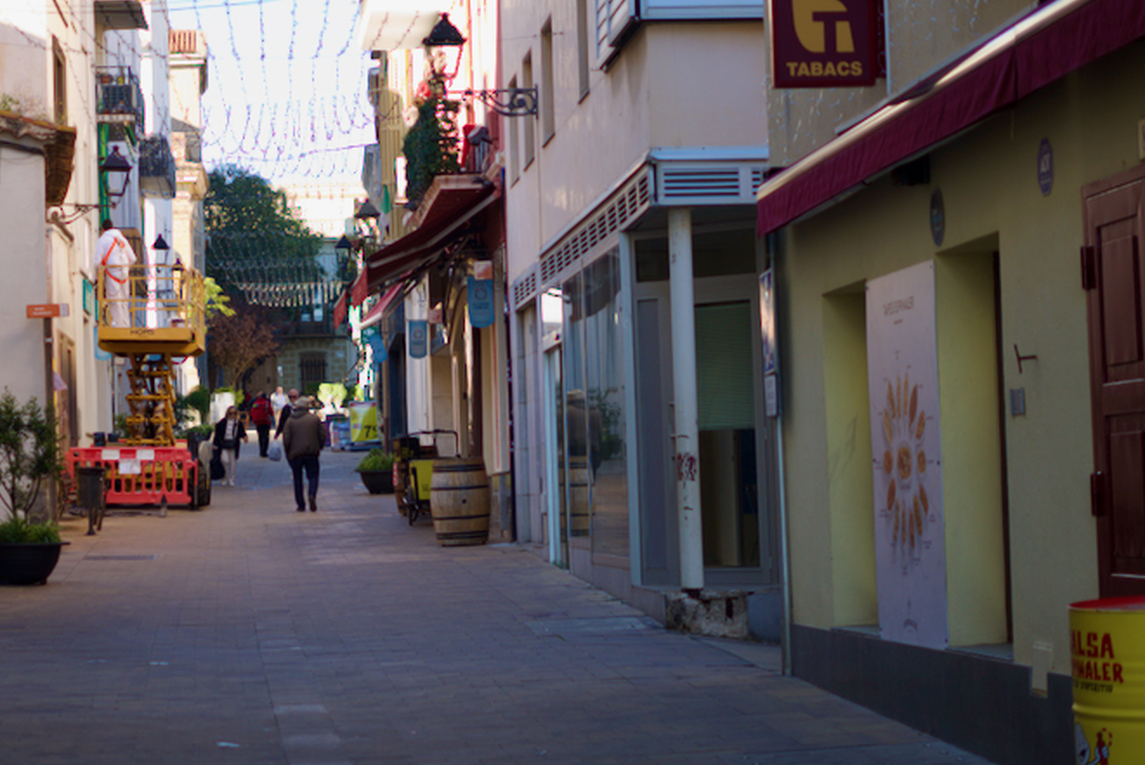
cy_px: 320
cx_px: 344
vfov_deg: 14.1
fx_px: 3087
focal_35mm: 97
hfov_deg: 20.9
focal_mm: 50
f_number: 1.8
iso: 50
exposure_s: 1/500
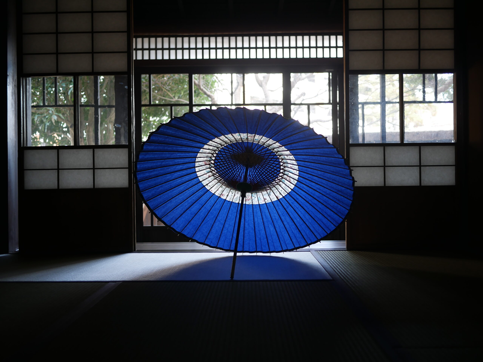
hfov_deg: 46.8
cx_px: 242
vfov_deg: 36.0
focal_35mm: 40
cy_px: 181
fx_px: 558
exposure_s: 1/60
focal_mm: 20
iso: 250
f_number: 1.7
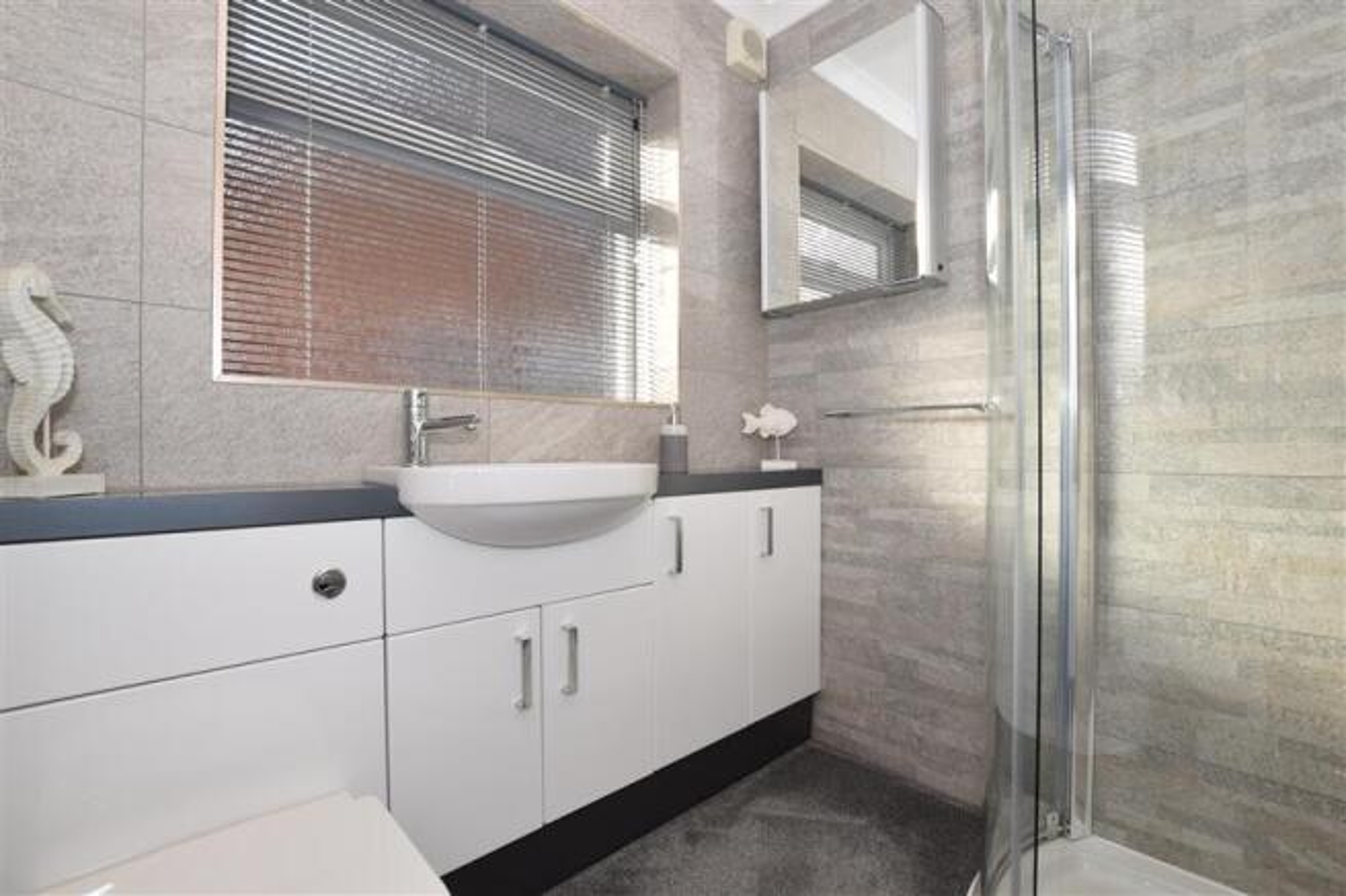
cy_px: 448
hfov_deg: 100.4
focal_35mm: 15
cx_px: 673
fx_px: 561
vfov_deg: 77.3
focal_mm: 10
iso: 400
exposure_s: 1/200
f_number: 10
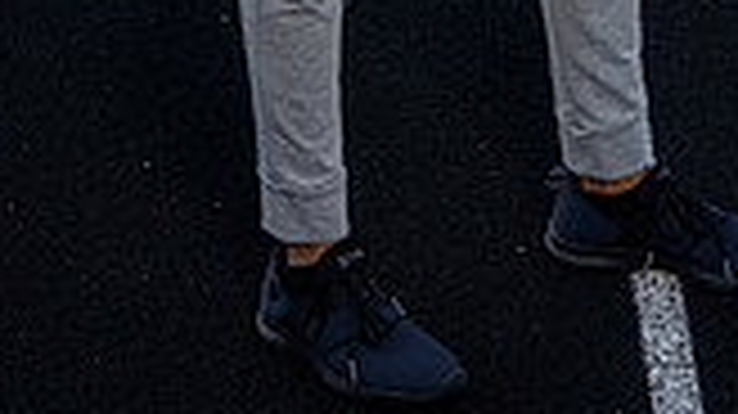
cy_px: -590
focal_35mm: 147
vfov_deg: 7.7
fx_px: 2875
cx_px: 392
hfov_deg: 14.6
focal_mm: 51
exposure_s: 1/250
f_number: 8
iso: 320
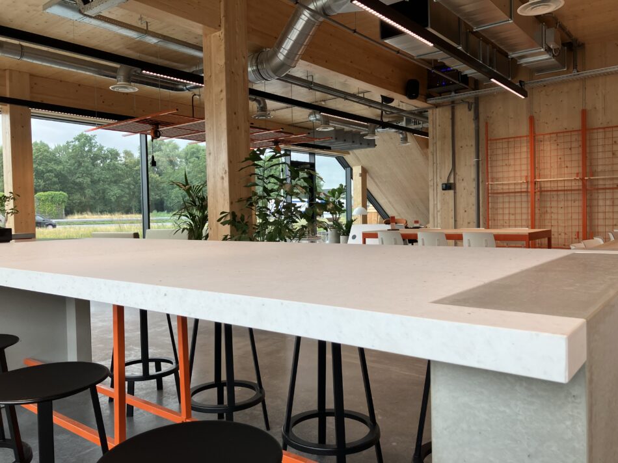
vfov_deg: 49.7
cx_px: 309
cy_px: 232
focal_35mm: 28
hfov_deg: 63.5
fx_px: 500
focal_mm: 3.99
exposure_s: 1/100
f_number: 1.8
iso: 25
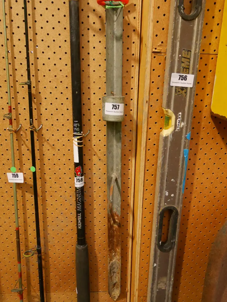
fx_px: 262
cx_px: 114
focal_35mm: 30
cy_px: 151
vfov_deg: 59.9
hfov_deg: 46.8
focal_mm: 15
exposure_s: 1/100
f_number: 3.8
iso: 3200
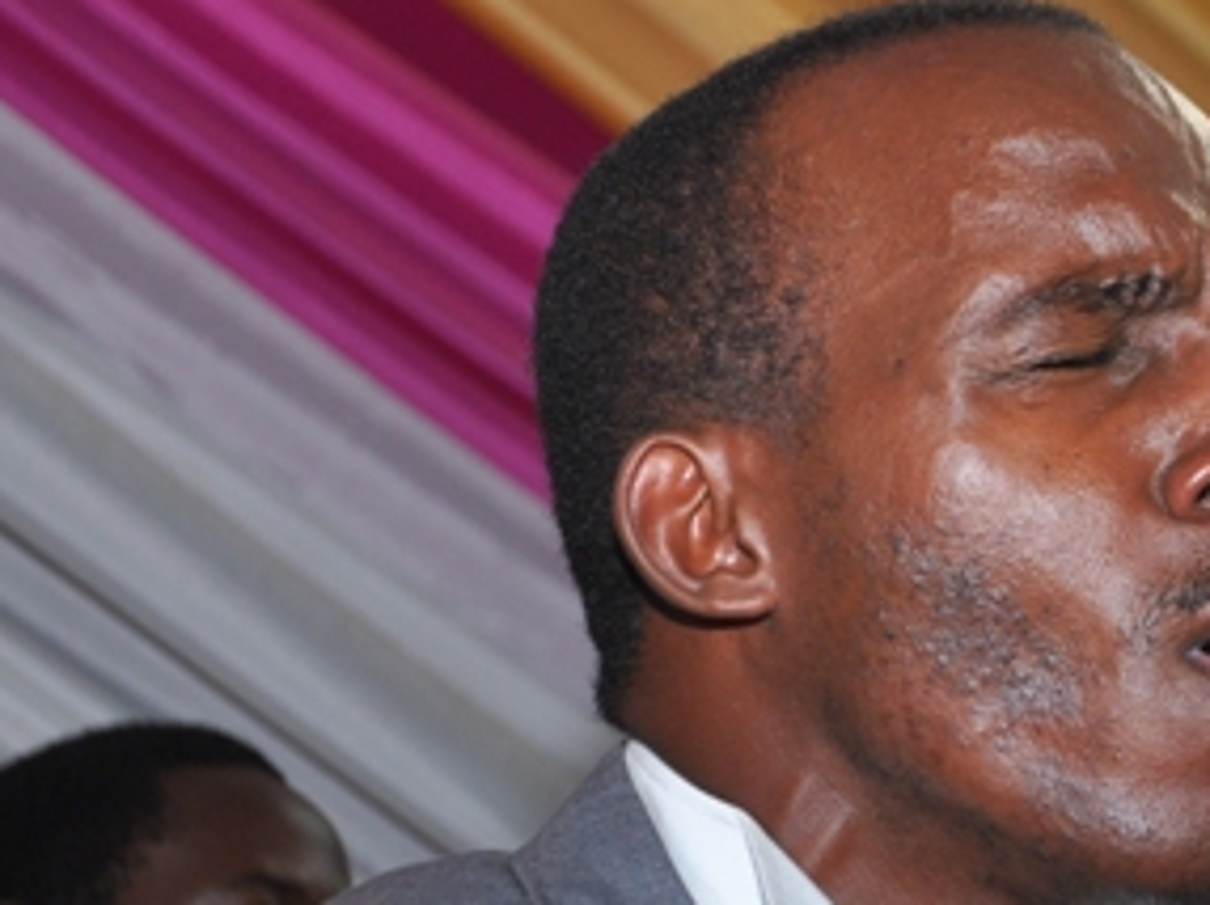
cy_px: 581
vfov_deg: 7.9
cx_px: 1163
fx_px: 6531
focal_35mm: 187
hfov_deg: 10.5
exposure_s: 1/100
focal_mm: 58
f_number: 5
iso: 500
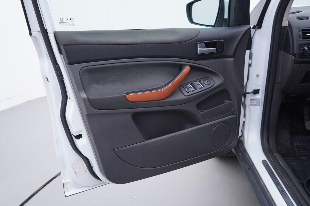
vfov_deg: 36.9
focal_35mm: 36
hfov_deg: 53.1
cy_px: 103
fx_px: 310
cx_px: 155
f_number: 3.2
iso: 125
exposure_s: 1/50
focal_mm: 24
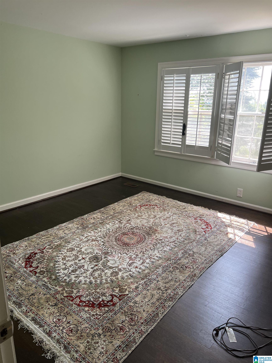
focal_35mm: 26
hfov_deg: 53.1
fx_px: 272
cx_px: 136
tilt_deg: -11.8
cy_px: 182
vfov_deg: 67.3
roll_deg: -1.5
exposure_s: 1/185
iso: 40
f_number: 1.5
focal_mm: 5.7
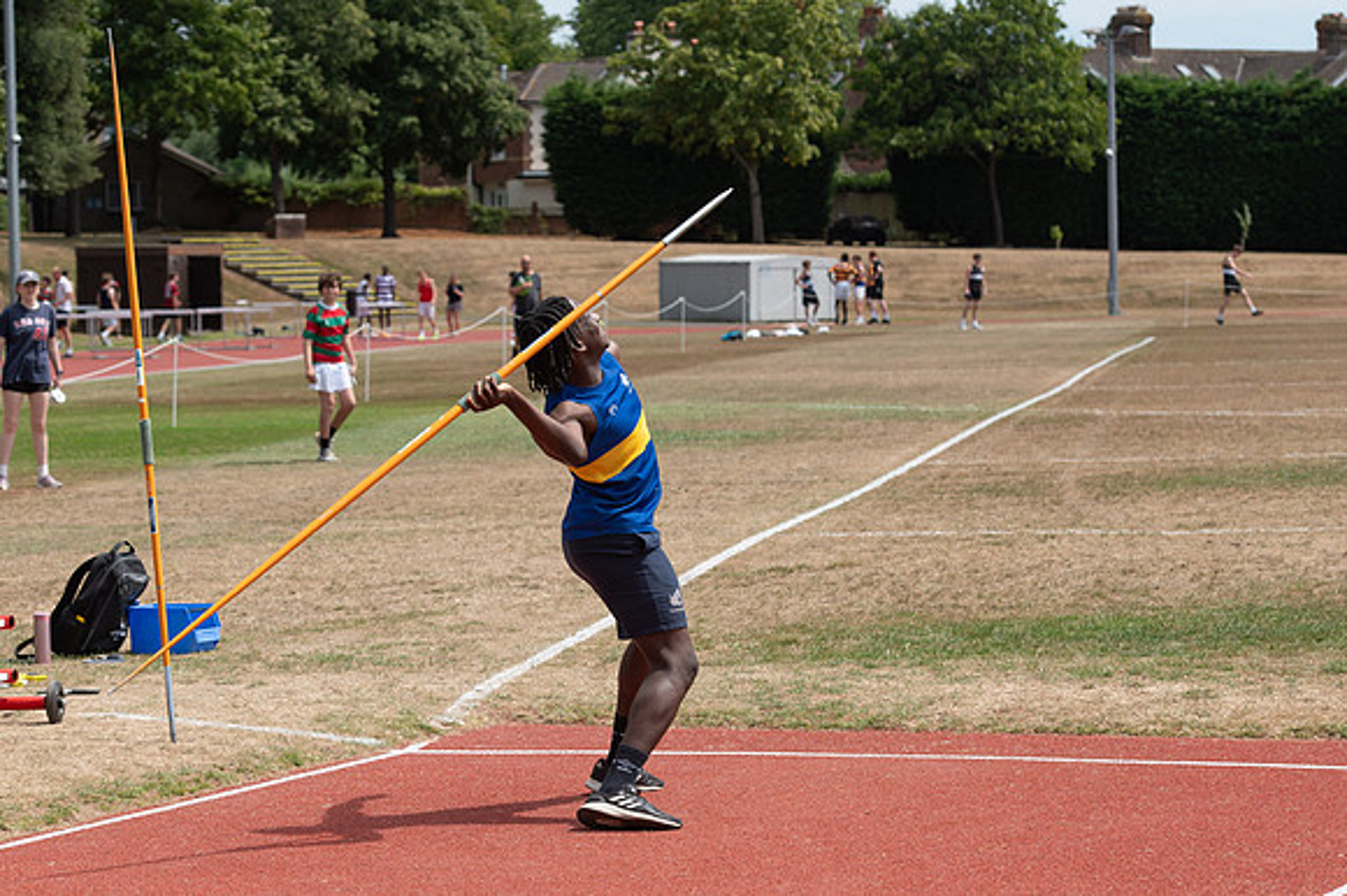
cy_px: 516
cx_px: 628
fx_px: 4675
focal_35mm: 125
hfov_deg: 16.4
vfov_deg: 11.0
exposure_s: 1/640
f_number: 5.6
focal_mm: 92
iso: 100
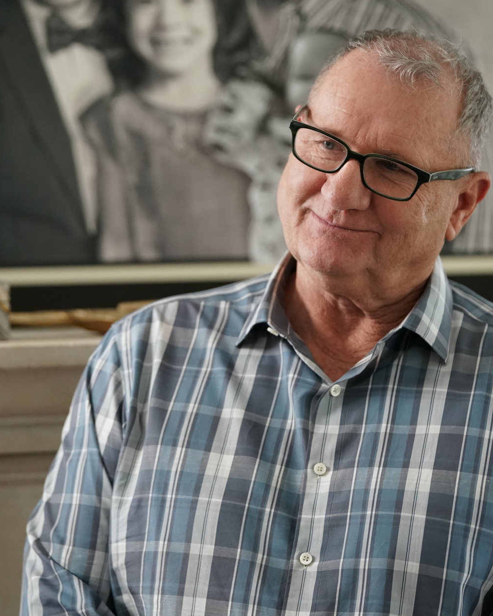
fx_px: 3448
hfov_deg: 8.2
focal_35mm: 189
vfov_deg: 10.2
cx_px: 224
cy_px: 310
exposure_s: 1/250
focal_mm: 131
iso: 4000
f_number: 3.2
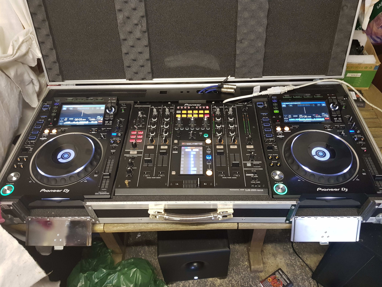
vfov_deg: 53.1
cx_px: 191
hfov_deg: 67.3
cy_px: 144
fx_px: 287
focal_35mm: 26
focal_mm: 4.3
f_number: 1.7
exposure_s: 1/20
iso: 250
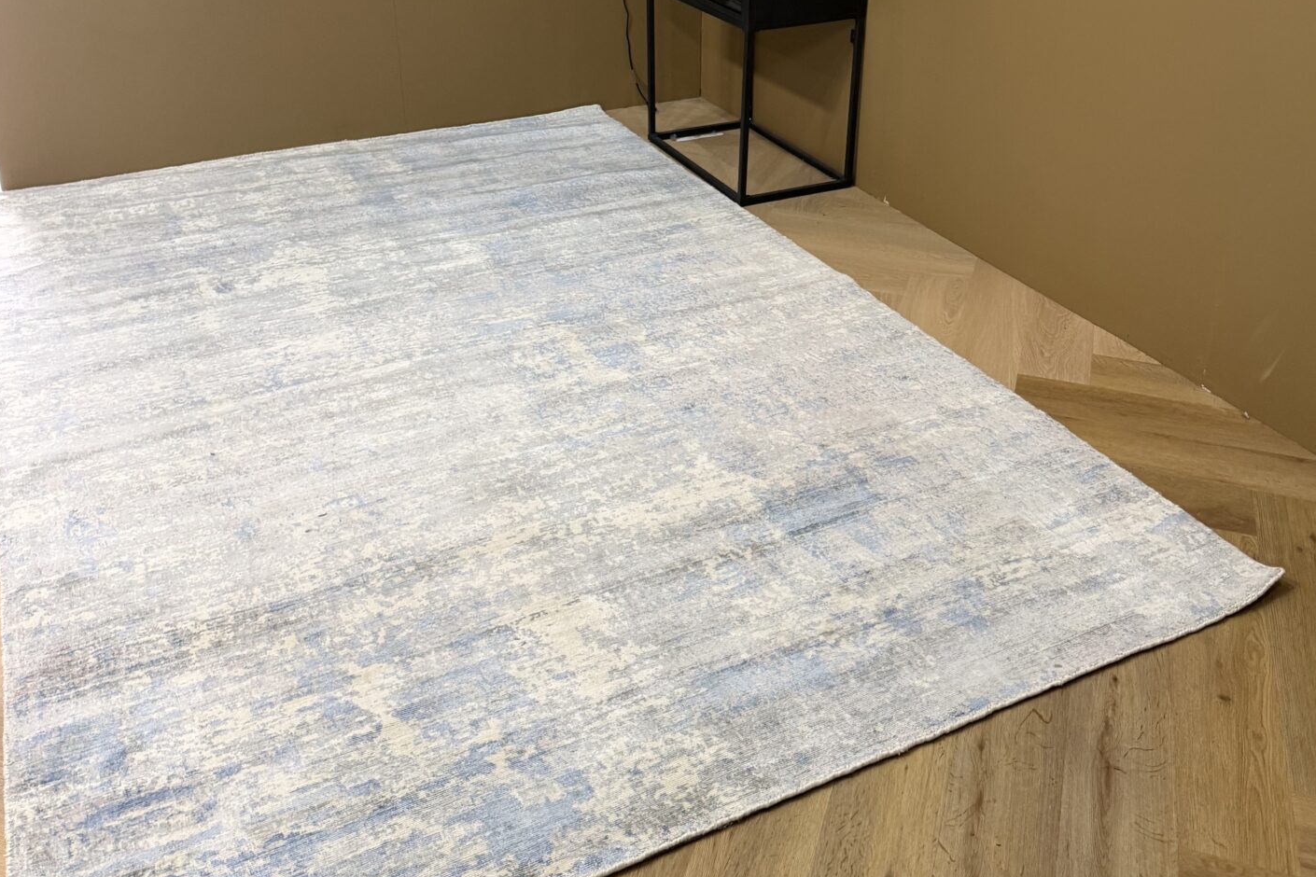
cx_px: 666
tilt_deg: -24.2
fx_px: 1243
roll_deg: +1.9
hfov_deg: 55.8
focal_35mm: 34
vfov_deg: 38.1
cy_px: 244
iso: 250
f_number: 1.78
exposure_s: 1/50
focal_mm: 6.76
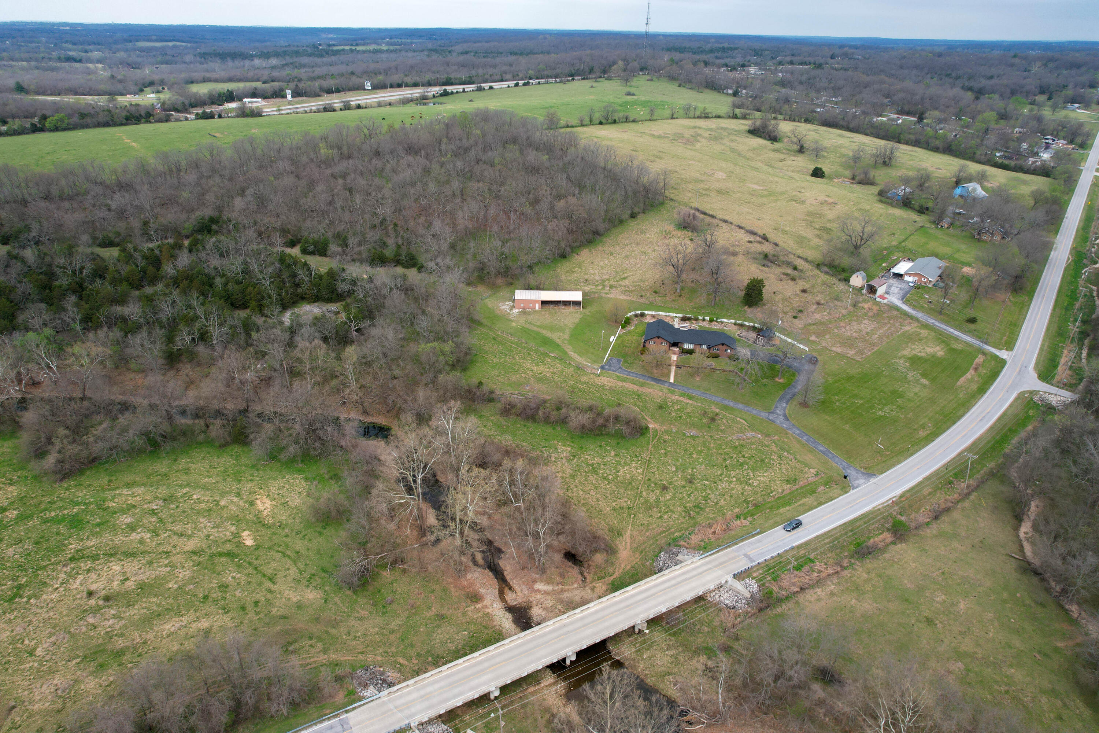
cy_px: 366
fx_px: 672
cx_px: 550
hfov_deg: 78.6
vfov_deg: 57.2
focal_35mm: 22
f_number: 2.8
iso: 100
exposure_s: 1/640
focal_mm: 8.38
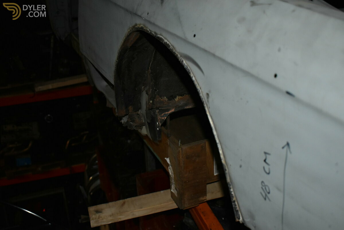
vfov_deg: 31.9
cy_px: 115
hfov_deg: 46.4
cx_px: 172
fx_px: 401
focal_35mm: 42
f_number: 4.2
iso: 1600
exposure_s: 1/60
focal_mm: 28
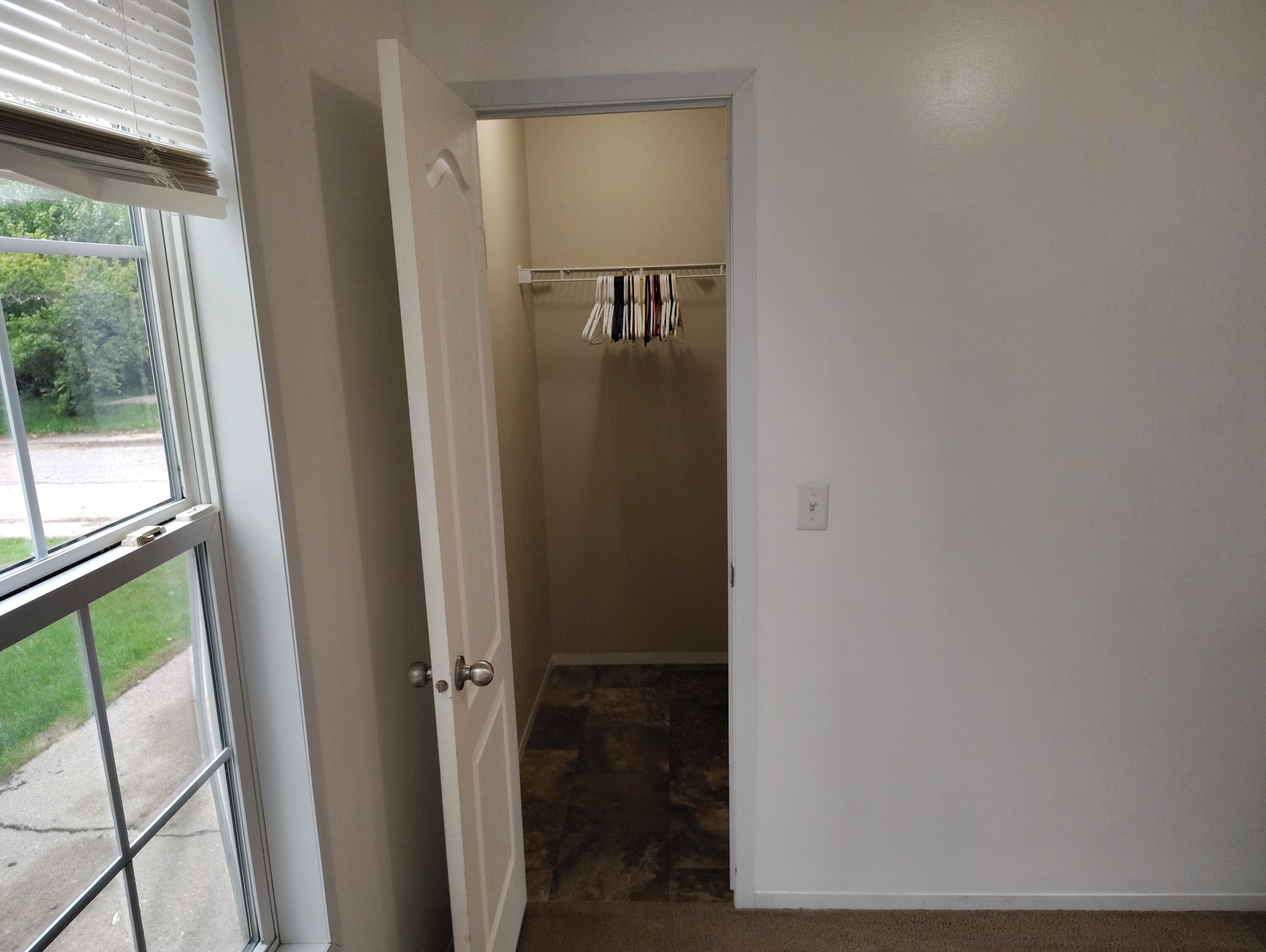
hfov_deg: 71.5
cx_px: 633
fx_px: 879
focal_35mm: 24
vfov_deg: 56.9
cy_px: 476
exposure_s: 1/120
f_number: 1.8
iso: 444
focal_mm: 5.56
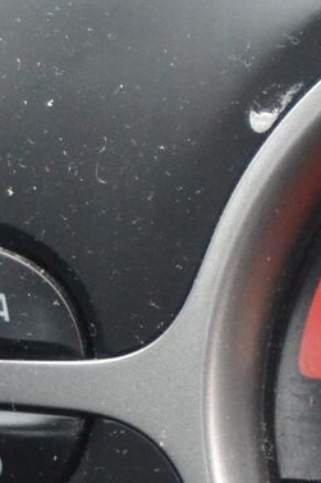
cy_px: 319
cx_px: 692
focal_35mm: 260
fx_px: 3480
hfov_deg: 5.2
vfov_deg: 7.9
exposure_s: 1/60
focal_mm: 34
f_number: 4.5
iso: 1600
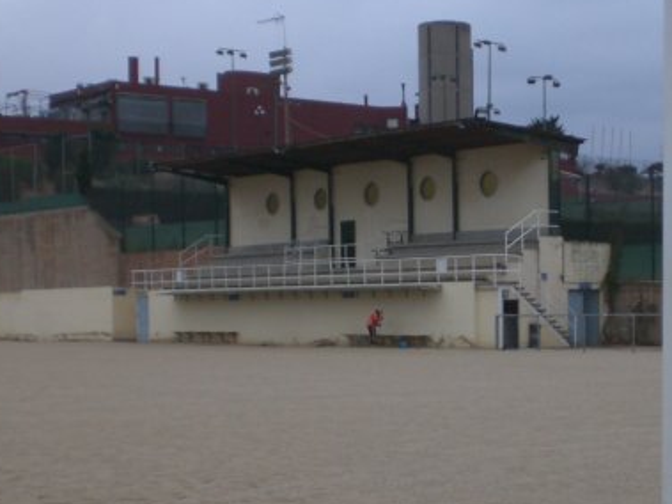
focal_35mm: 77
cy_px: 373
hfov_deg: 25.0
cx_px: 512
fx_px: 1494
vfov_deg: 19.0
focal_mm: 6.3
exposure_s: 1/160
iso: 100
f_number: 3.1
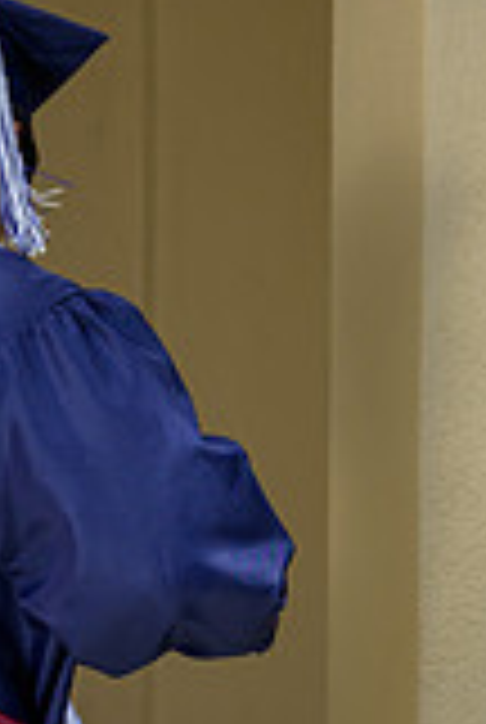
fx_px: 3710
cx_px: -32
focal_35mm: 184
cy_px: 769
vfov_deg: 11.0
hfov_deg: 7.5
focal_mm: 66
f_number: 4
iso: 800
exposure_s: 1/3200
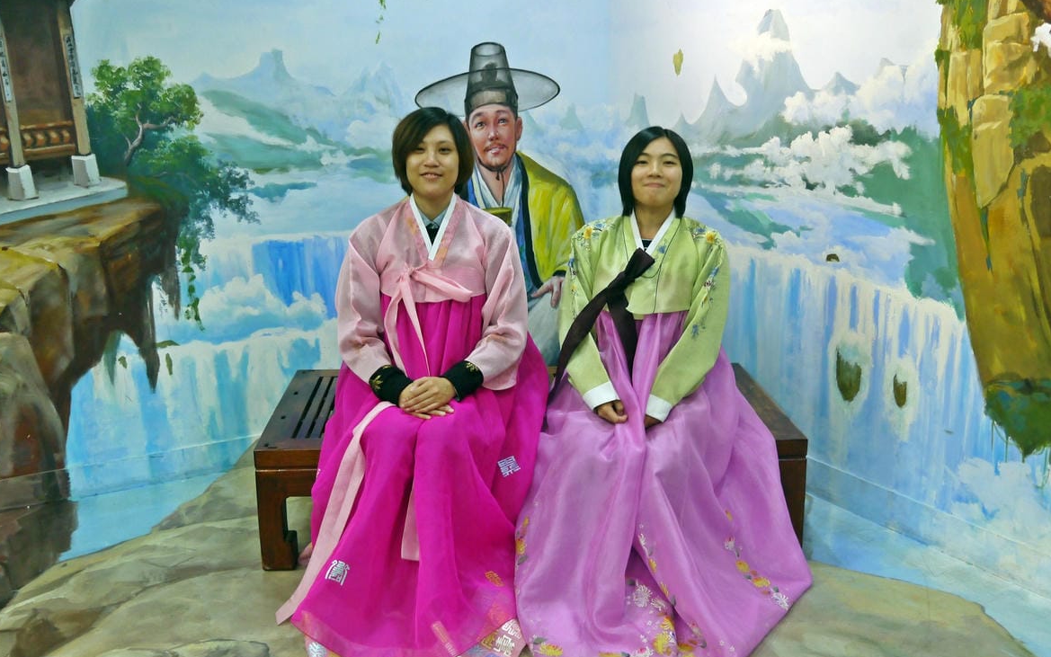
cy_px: 370
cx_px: 527
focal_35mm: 37
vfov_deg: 34.4
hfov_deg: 52.7
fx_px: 1060
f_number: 4.1
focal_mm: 17
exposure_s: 1/60
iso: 640
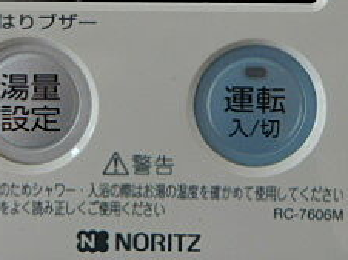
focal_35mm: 68
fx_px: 683
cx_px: 176
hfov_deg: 28.6
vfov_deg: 20.9
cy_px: 2
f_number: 3.4
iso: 110
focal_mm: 4.3
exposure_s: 1/30
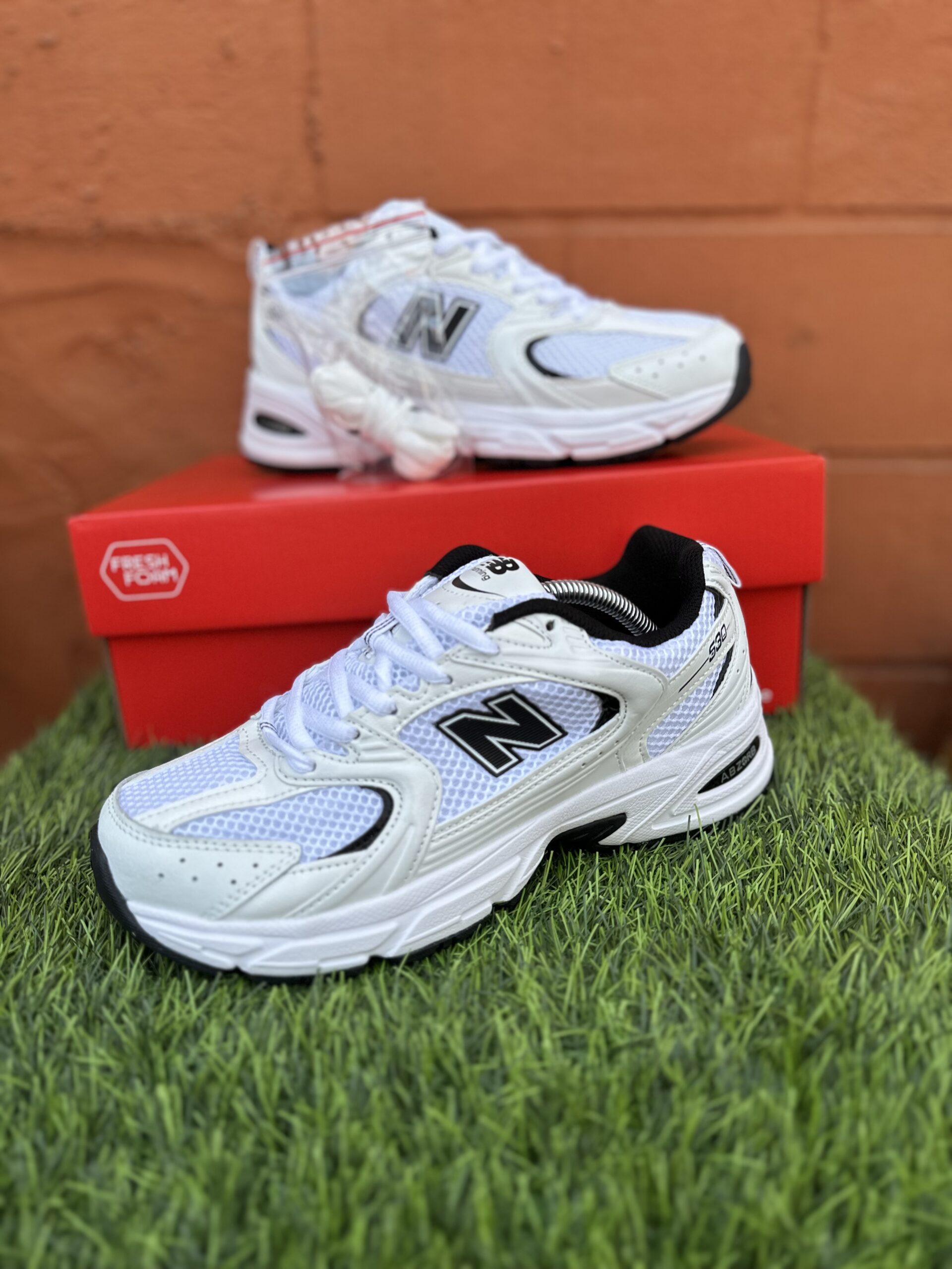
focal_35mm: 24
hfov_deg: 56.8
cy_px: 634
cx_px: 476
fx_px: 880
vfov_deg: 71.6
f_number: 1.78
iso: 80
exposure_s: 1/411
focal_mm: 6.86
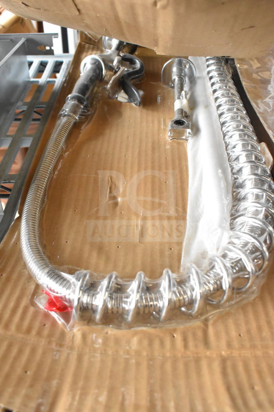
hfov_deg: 40.0
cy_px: 206
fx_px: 377
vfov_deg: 57.2
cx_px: 137
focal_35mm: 33
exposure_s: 1/640
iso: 6400
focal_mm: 22
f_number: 6.3
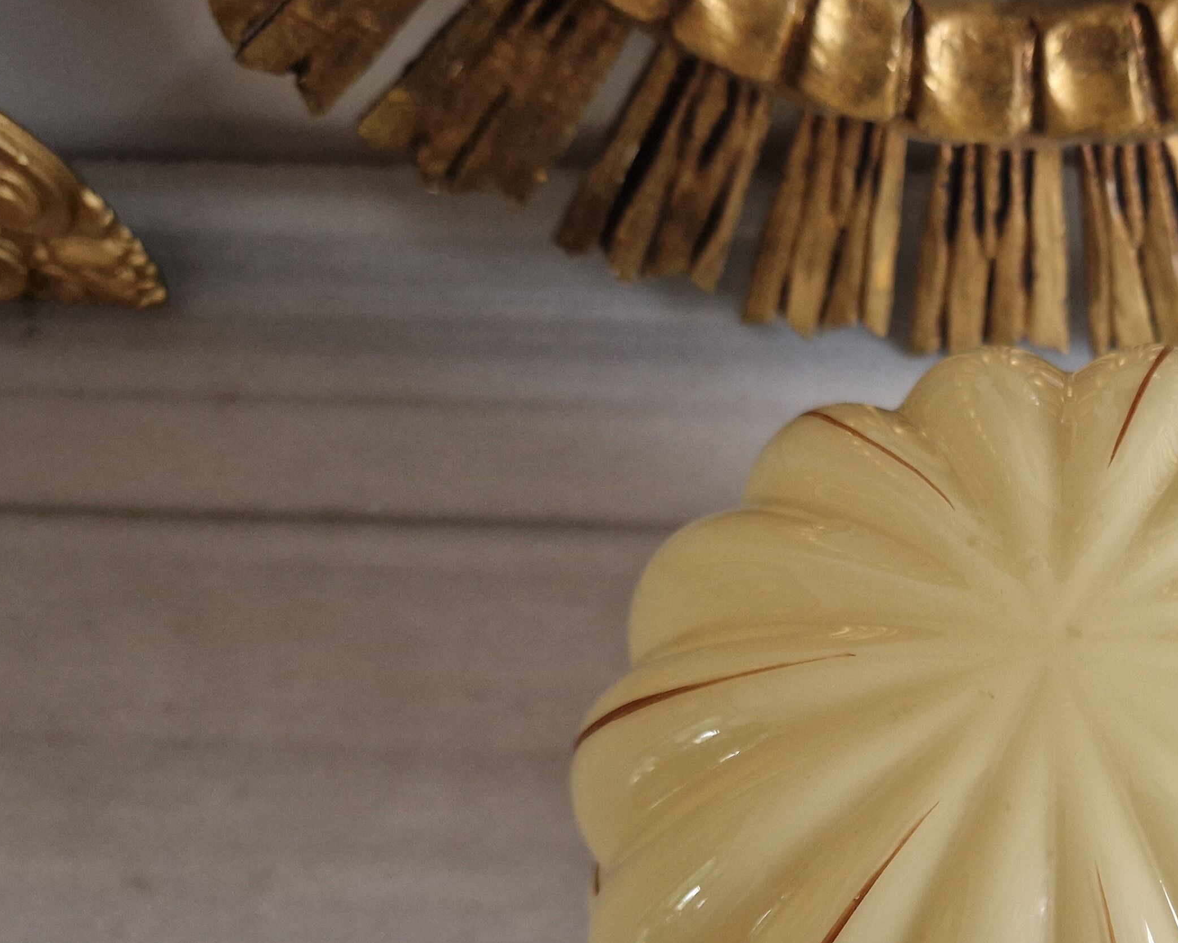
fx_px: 1499
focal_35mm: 43
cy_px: 722
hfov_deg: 39.9
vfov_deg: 34.1
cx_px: 1048
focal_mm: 5.4
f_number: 1.8
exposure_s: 1/100
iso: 50
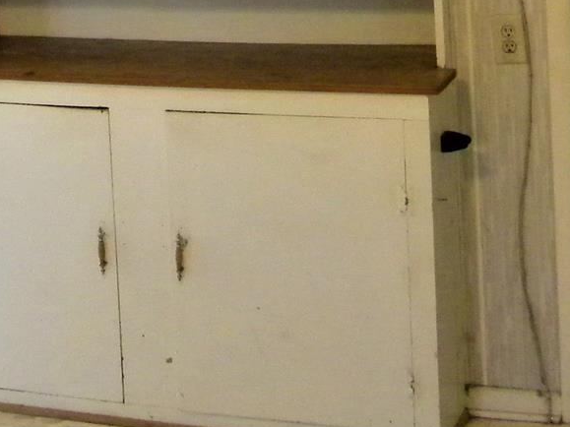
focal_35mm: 99
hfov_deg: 19.7
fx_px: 1630
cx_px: 137
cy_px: -230
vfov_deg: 13.9
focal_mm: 5
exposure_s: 1/61.8
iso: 400
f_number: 3.5
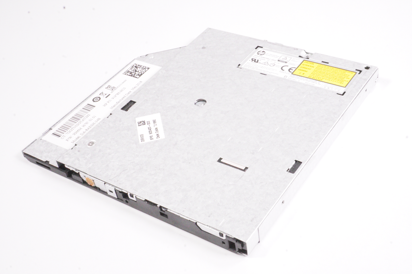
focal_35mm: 48
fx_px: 549
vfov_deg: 28.0
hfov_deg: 41.1
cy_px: 137
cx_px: 206
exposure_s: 1/200
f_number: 25
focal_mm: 32
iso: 12800
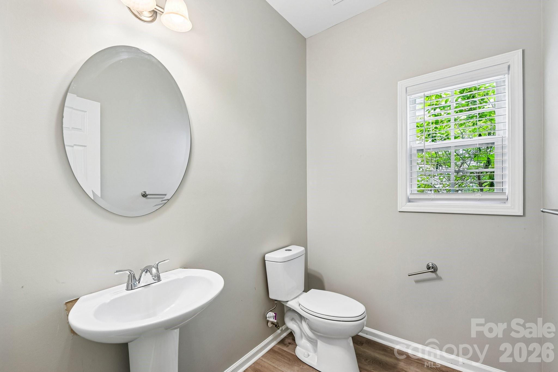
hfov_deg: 104.3
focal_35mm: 14
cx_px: 279
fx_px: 217
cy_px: 186
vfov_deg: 81.2
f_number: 8
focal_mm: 14
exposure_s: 1/5
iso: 200
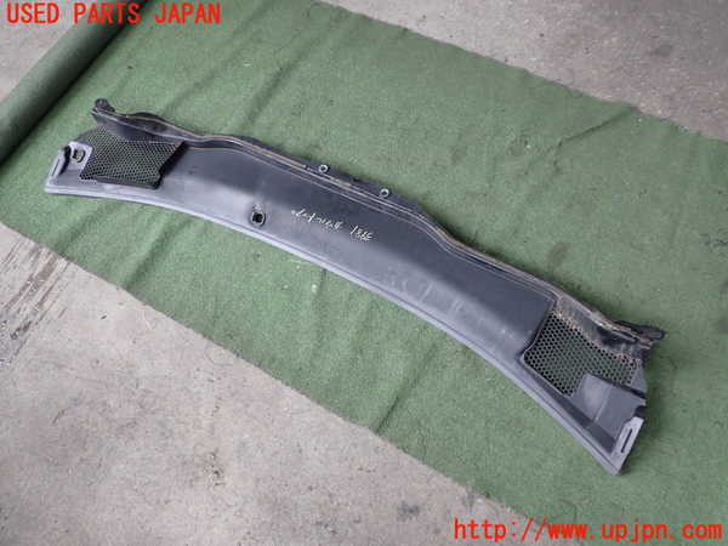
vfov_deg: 44.2
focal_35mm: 32
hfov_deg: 56.8
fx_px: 673
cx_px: 364
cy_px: 273
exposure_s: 1/125
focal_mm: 5.79
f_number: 2.4
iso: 125
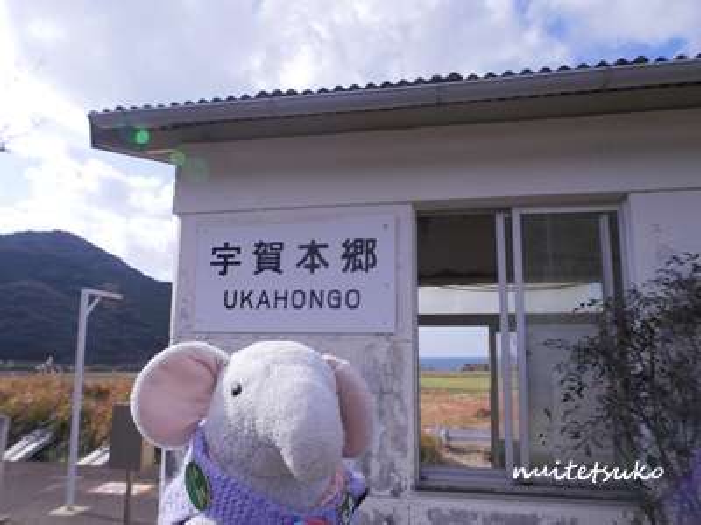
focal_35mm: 32
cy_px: 262
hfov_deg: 56.8
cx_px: 350
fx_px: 648
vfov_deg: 44.2
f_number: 8
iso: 250
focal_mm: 16
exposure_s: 1/400
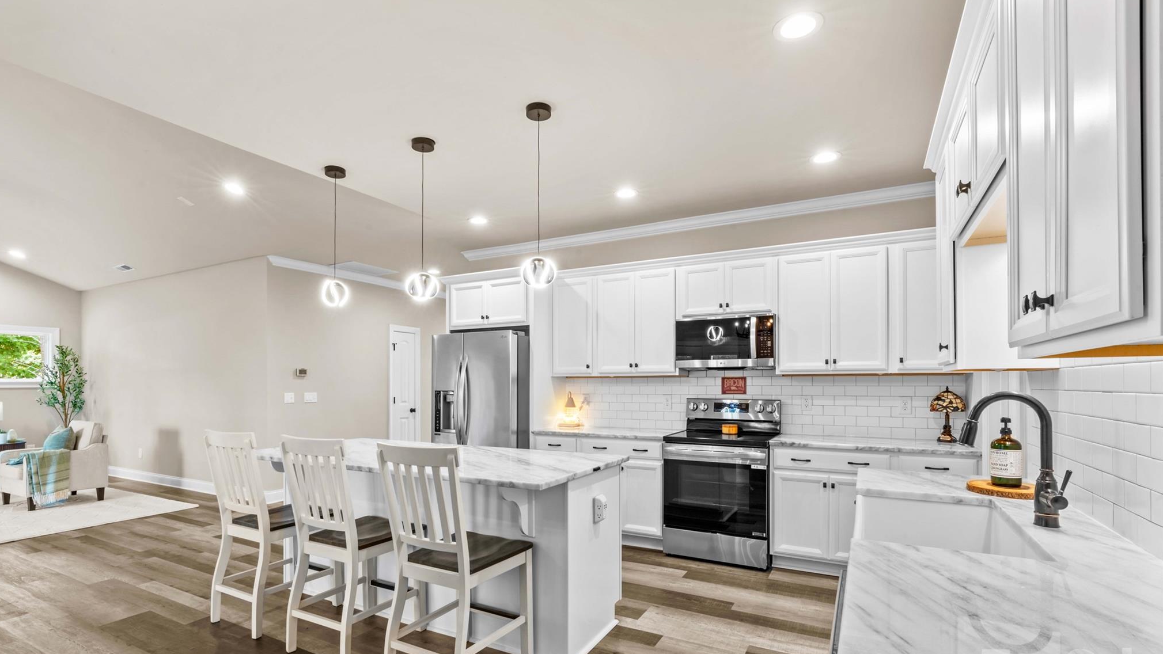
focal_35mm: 17
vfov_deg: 63.7
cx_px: 575
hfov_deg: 95.9
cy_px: 369
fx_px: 524
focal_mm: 16
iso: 100
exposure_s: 1
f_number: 16
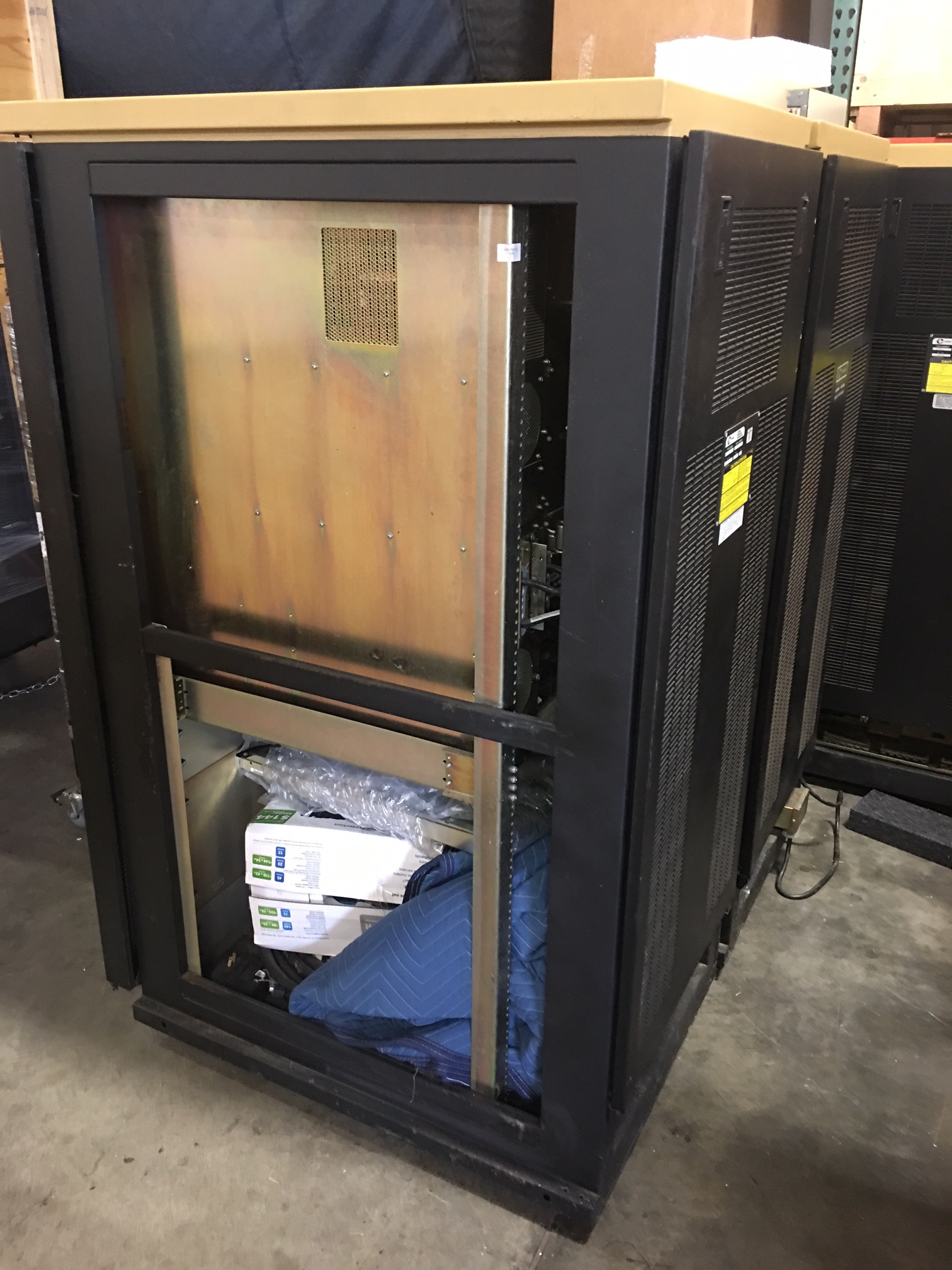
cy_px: 635
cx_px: 476
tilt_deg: -20.9
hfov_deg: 48.2
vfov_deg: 61.7
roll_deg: +0.4
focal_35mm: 29
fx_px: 1063
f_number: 2.2
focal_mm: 4.15
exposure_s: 1/4
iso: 50
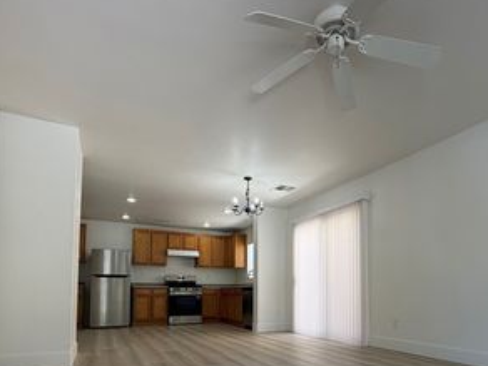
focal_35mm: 24
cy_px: 275
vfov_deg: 54.2
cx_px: 277
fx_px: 338
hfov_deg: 71.2
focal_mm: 2.22
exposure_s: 1/120
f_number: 2.2
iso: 125
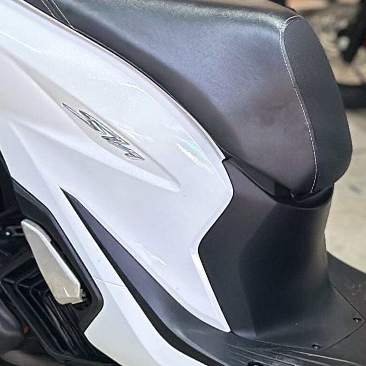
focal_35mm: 140
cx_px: 338
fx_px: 1675
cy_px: 190
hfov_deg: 12.4
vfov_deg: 12.5
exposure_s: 1/33
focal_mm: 6.86
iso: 800
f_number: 1.78
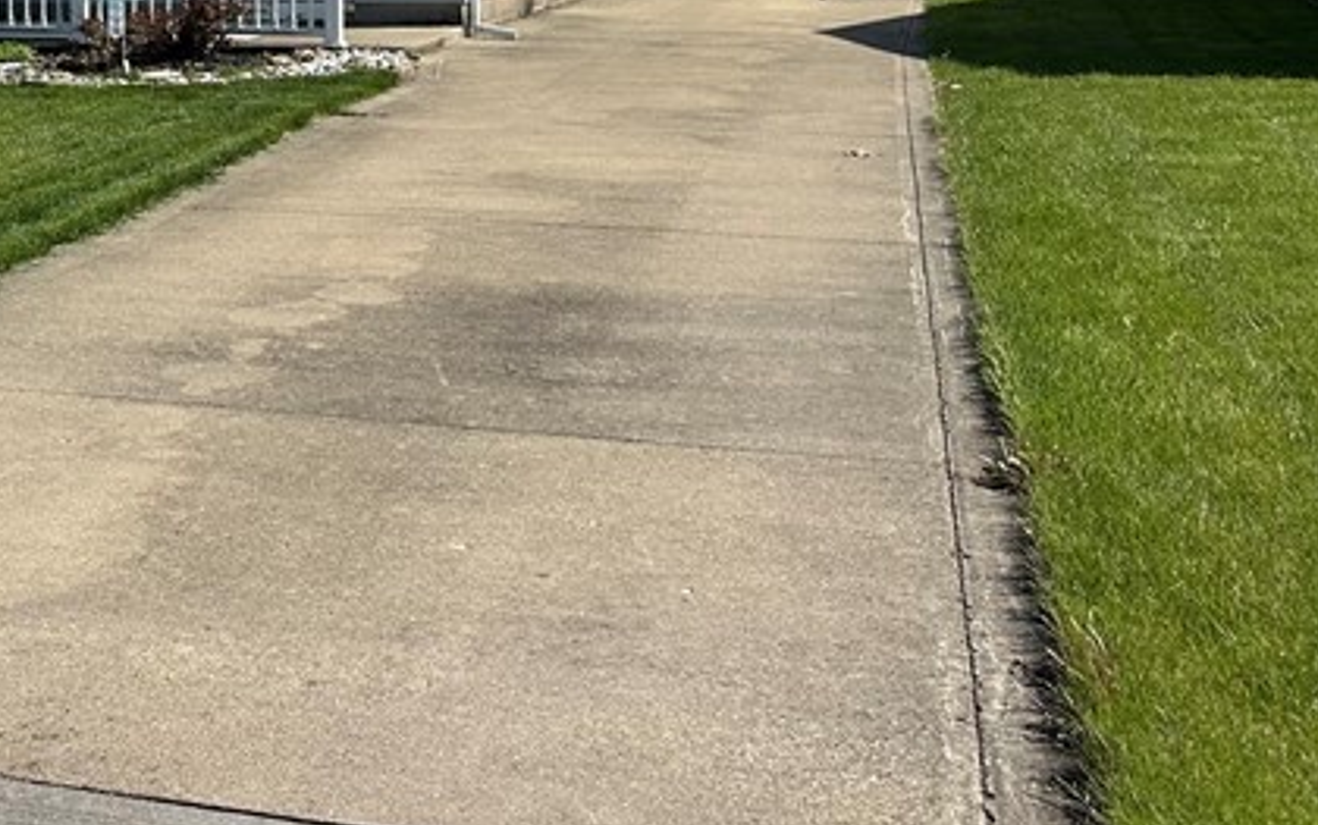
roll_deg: +2.7
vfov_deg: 19.9
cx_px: 78
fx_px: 2228
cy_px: -116
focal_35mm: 62
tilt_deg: +1.7
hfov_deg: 31.1
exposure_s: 1/6211
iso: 80
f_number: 1.78
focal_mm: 6.86
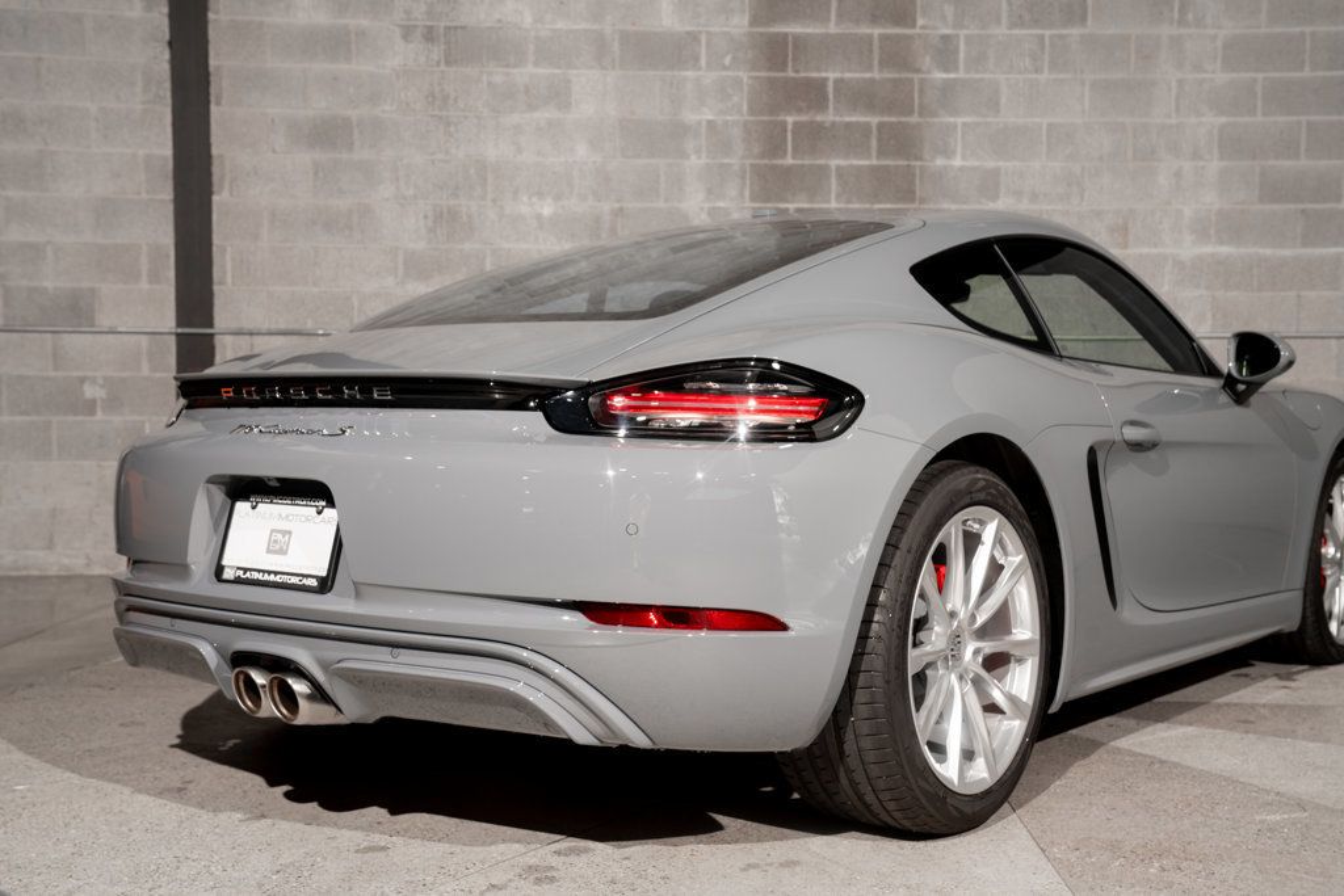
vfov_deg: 32.6
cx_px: 672
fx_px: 1531
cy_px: 448
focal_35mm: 41
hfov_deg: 47.4
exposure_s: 1/60
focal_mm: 41
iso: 250
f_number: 6.3
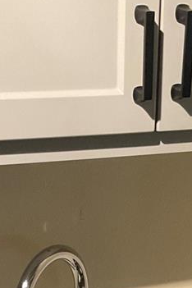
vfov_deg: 17.8
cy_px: 430
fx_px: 824
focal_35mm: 103
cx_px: 126
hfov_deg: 13.3
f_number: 1.8
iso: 200
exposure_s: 1/60
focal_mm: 3
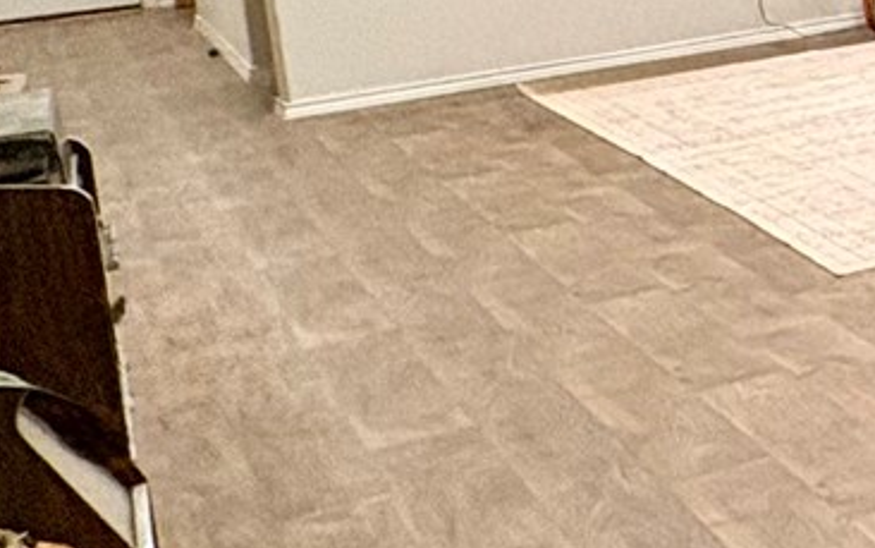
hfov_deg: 15.6
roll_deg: +2.7
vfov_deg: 15.1
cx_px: 2013
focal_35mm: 83
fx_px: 1980
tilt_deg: -5.7
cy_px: -136
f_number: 2.2
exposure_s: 1/60
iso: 320
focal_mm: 2.22
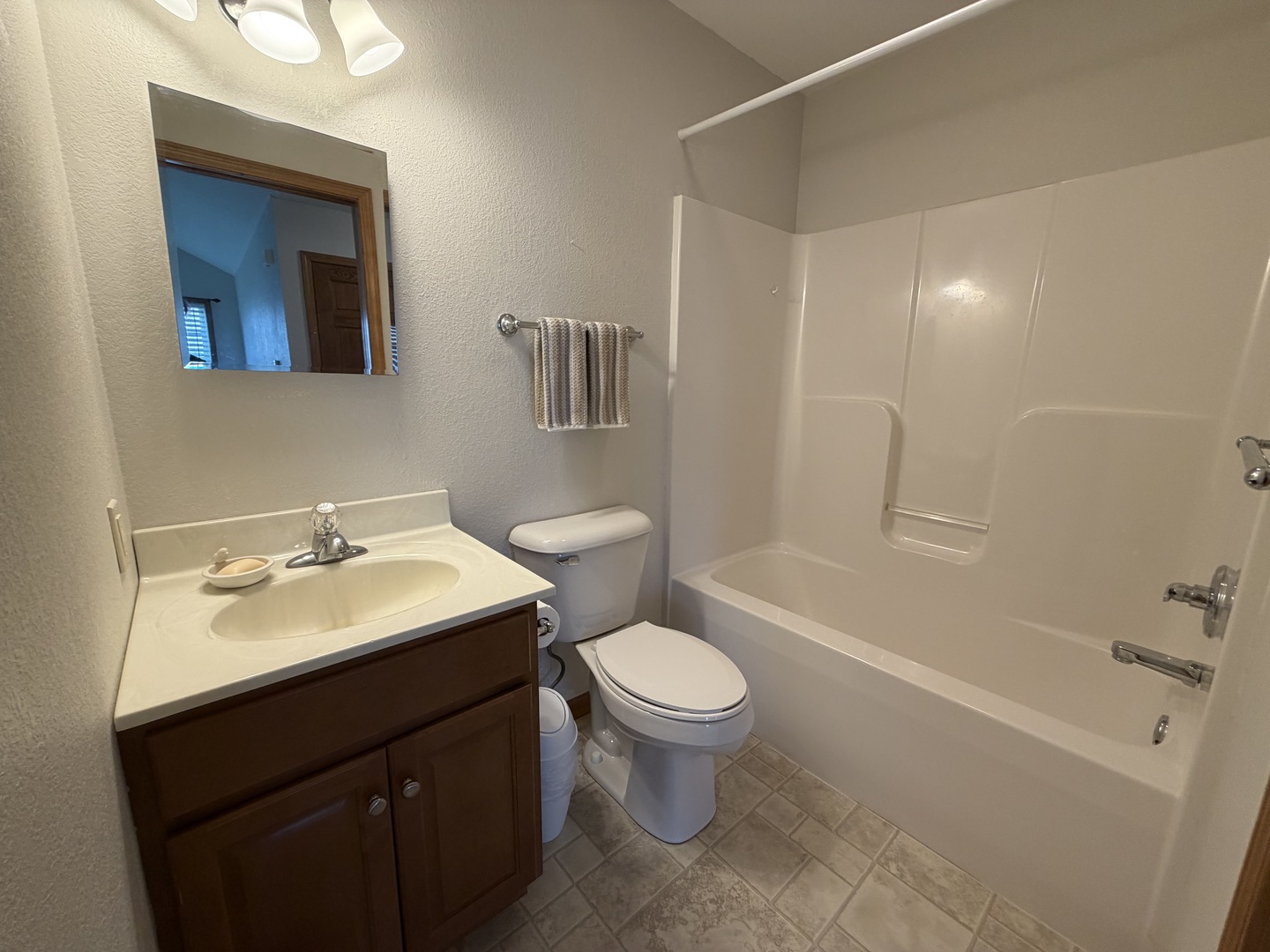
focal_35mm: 14
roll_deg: -1.0
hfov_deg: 102.1
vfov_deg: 85.7
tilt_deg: -11.6
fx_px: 514
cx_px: 635
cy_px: 476
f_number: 2.2
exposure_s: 1/120
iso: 160
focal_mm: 2.22
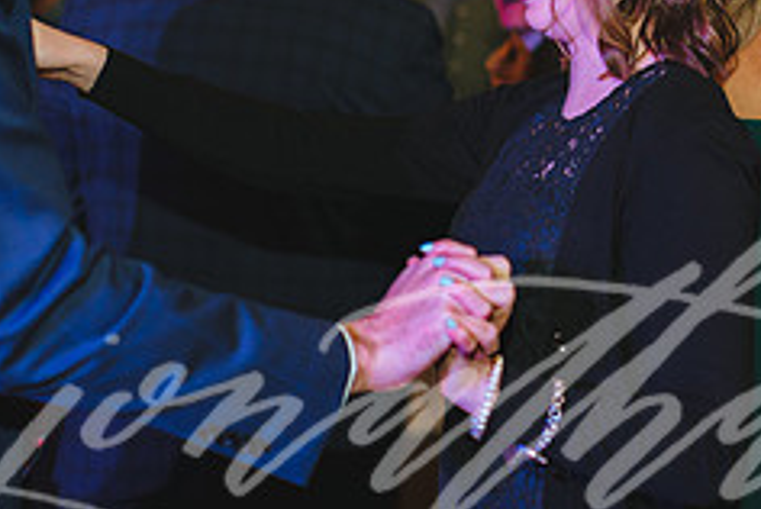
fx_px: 1820
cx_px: 638
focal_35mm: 86
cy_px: 40
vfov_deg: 15.7
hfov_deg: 23.2
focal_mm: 35
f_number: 2
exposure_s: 1/200
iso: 640
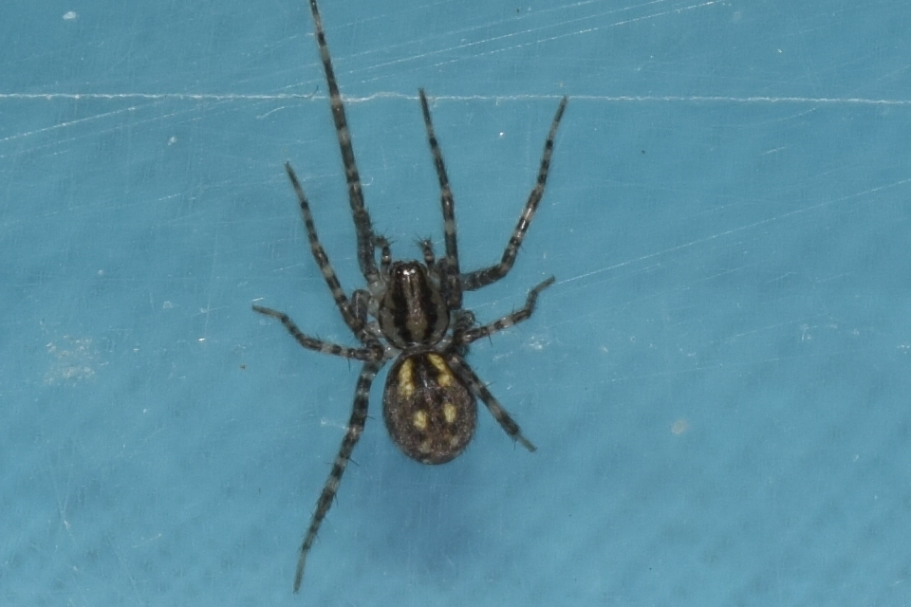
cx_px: 456
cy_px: 304
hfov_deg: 11.8
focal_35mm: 174
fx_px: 4403
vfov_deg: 7.9
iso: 100
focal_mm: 116
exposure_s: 1/60
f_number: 8
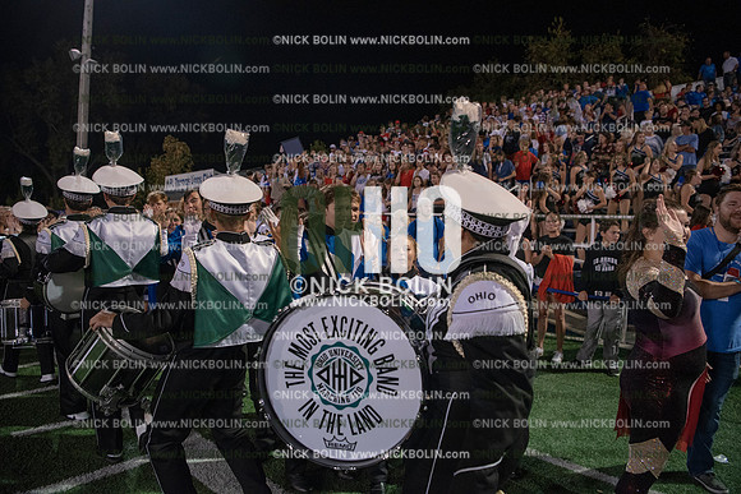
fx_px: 494
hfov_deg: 73.7
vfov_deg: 53.2
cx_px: 370
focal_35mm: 24
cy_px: 247
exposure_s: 1/500
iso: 3200
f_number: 3.2
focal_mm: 24
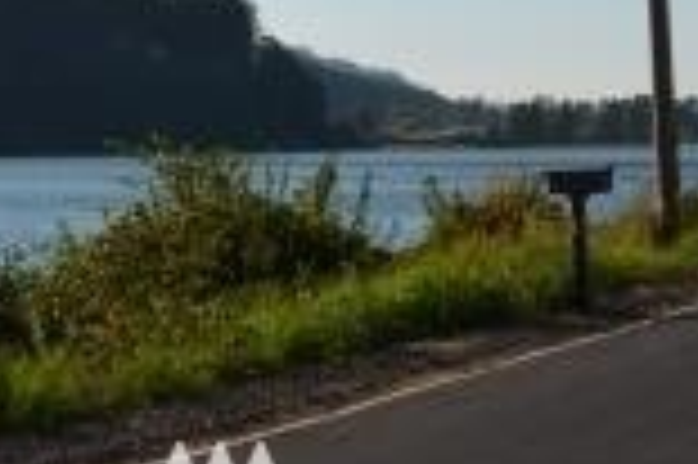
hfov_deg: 14.8
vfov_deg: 9.8
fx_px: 2692
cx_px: 392
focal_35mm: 139
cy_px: -2
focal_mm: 32
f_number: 11
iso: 100
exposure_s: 1/200
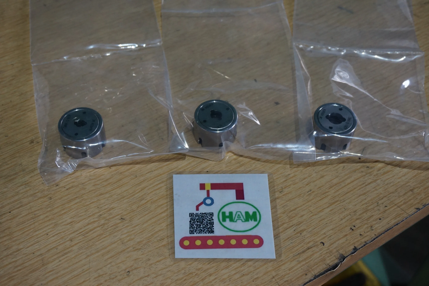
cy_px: 143
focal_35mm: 48
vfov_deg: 28.1
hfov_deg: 41.1
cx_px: 214
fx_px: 572
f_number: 6.3
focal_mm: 32
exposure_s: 1/60
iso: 1250
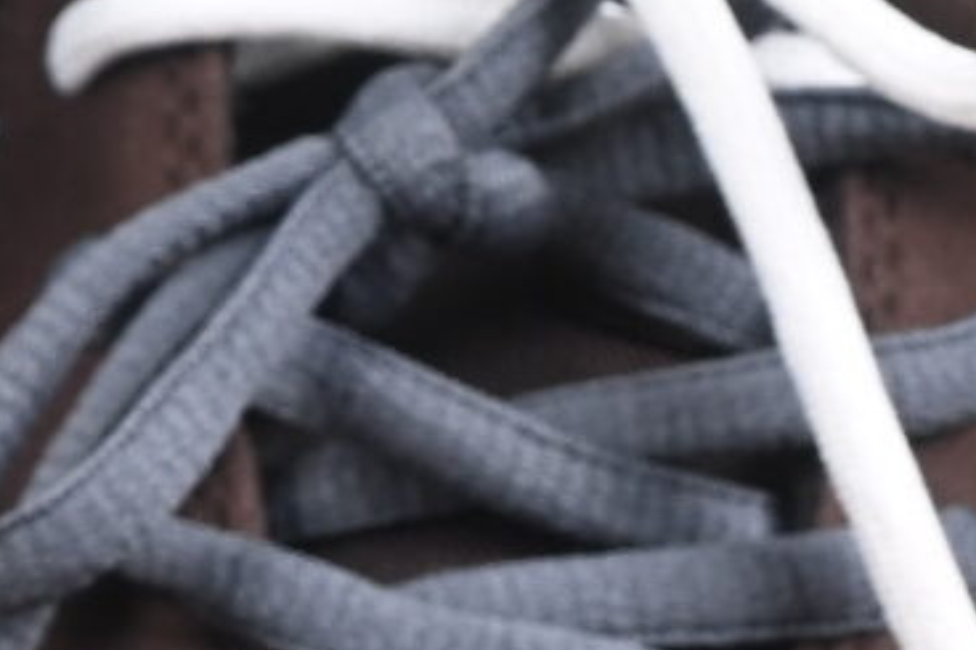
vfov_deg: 2.6
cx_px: -93
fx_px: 14145
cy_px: 726
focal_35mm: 522
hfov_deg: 3.9
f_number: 6.3
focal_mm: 50
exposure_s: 1/60
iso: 160
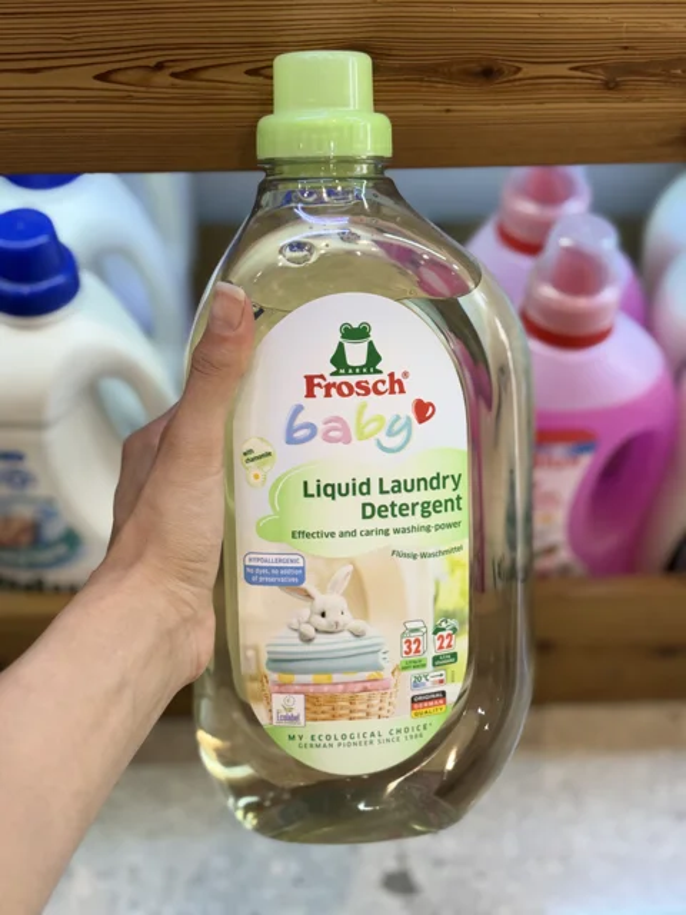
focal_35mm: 52
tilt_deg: -46.7
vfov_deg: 36.8
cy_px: 458
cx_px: 343
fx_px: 1374
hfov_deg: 28.0
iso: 40
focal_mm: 5.96
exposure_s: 1/100
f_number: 1.6
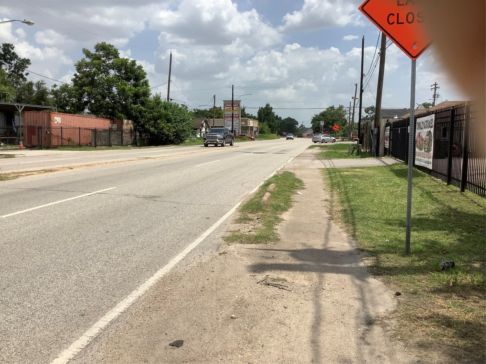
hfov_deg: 58.4
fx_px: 435
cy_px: 182
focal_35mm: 31
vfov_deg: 45.4
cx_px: 243
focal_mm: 3.3
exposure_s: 1/2146
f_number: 2.4
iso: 25
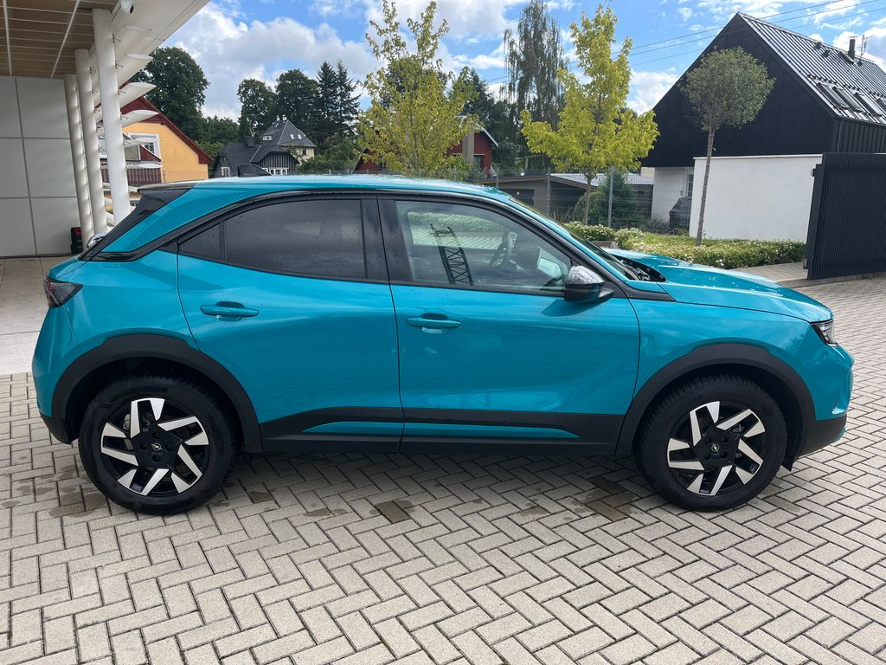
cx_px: 443
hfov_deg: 67.3
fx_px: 665
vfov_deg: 53.1
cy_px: 332
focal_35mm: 26
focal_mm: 5.1
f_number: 1.6
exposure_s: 1/1212
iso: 50
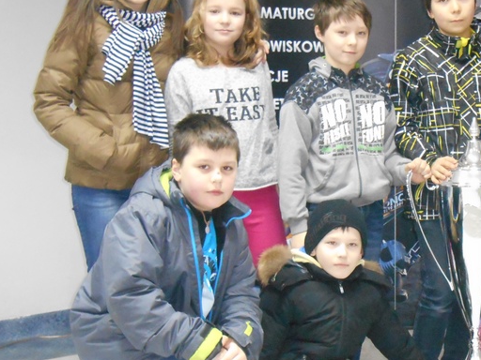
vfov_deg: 17.9
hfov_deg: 23.2
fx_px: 1139
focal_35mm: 82
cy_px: 238
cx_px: 433
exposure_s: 1/15
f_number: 3.9
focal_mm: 7.2
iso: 720
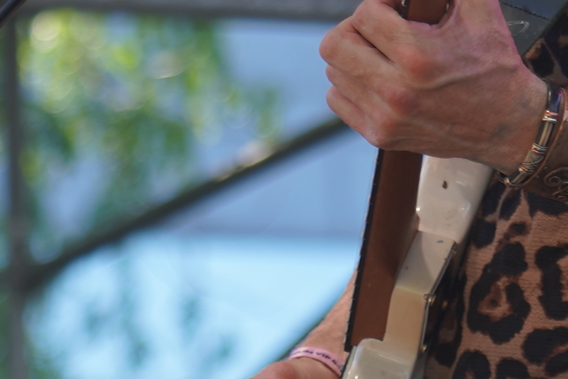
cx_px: 437
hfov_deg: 3.6
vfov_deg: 2.4
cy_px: -318
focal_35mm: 576
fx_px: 9086
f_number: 4
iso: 100
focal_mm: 105
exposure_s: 1/160
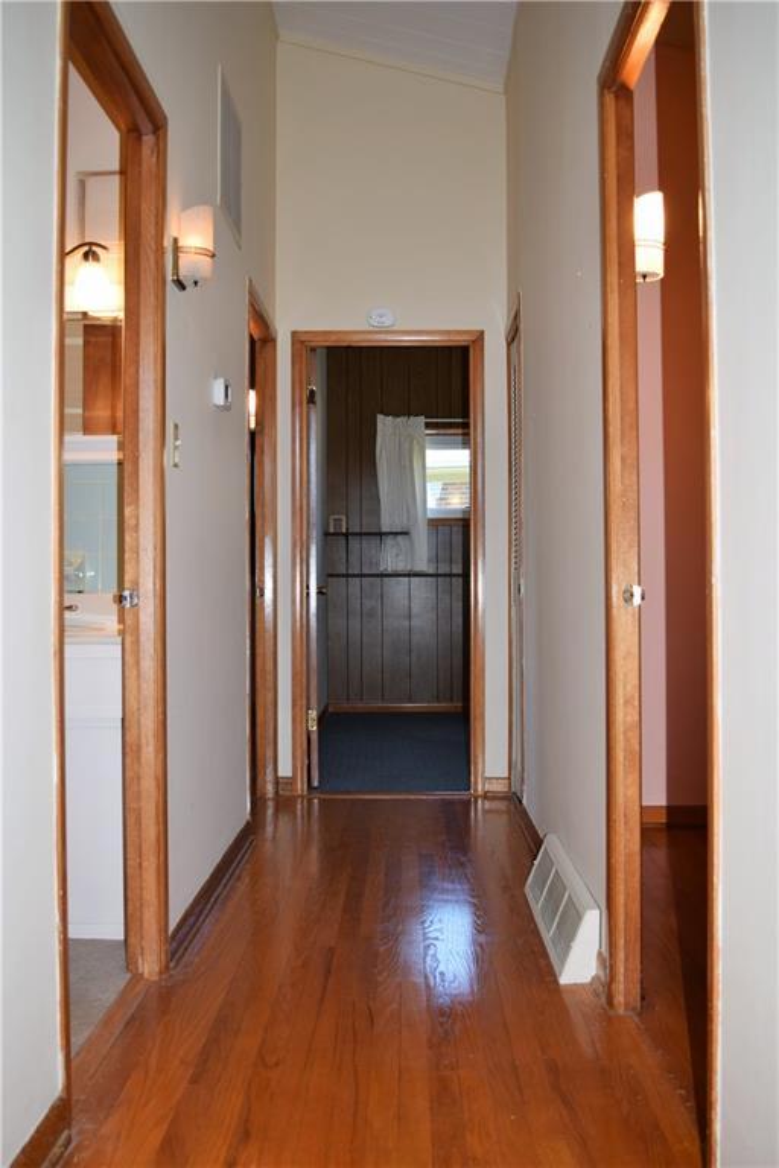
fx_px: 1071
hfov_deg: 40.0
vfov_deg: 57.2
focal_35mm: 33
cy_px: 584
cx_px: 390
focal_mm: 22
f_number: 3.8
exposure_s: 1/60
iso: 100
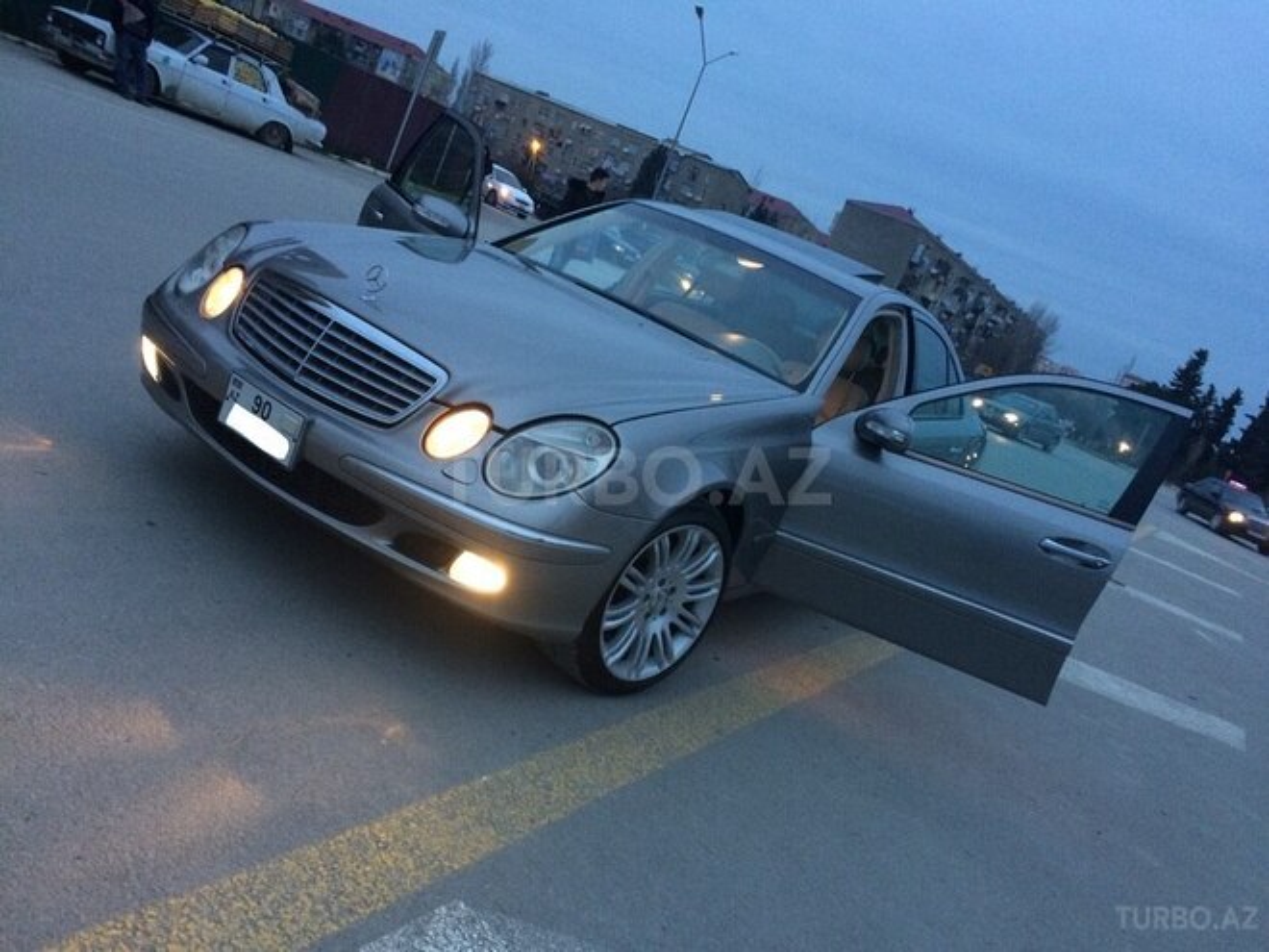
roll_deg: -24.6
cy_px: 476
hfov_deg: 61.7
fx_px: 1063
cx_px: 634
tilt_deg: -12.9
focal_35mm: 29
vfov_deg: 48.2
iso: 200
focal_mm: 4.15
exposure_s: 1/33
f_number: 2.2
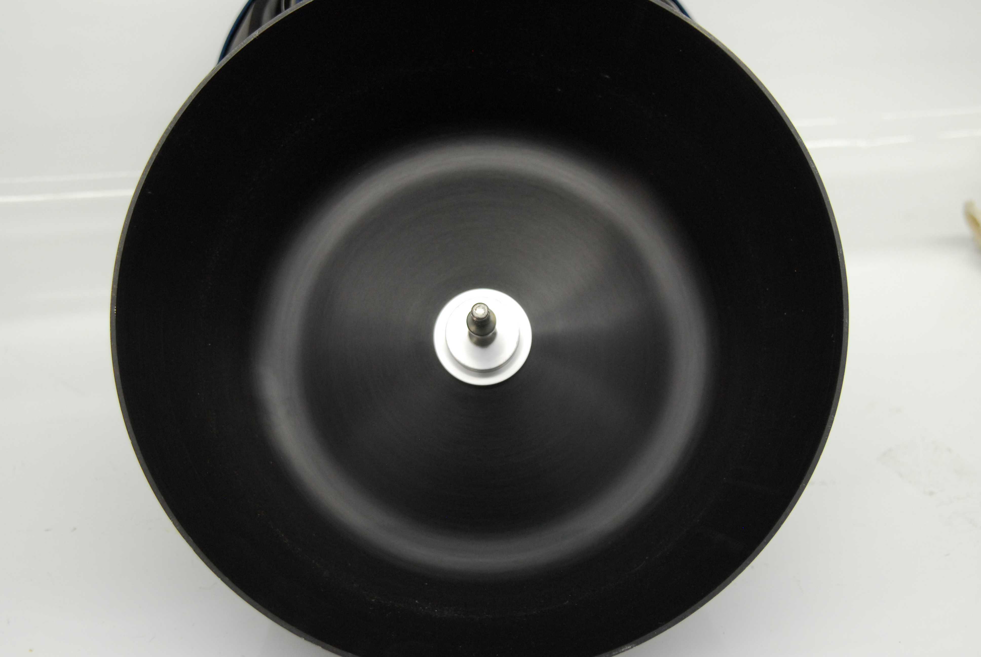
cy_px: 328
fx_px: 1432
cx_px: 490
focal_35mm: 52
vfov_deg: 25.8
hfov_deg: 37.8
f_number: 3.2
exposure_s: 1/160
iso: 800
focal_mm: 35
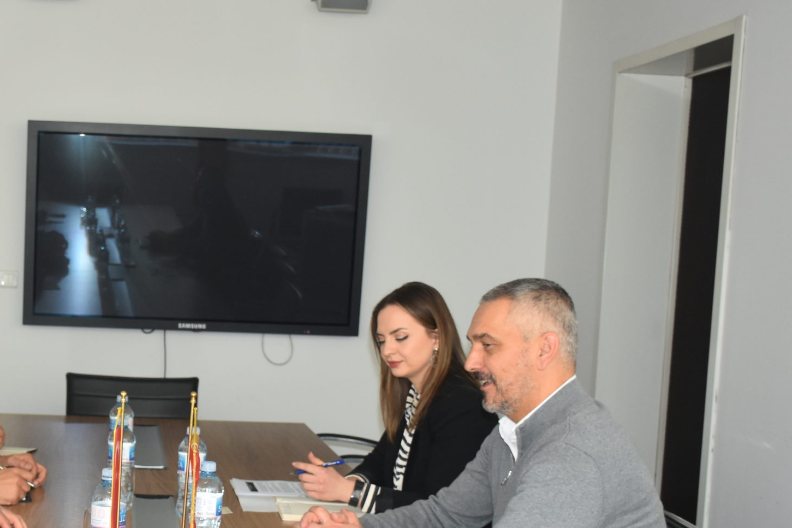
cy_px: 368
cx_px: 156
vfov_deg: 22.2
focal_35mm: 61
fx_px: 1339
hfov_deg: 32.0
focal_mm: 23
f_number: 5
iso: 800
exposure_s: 1/100
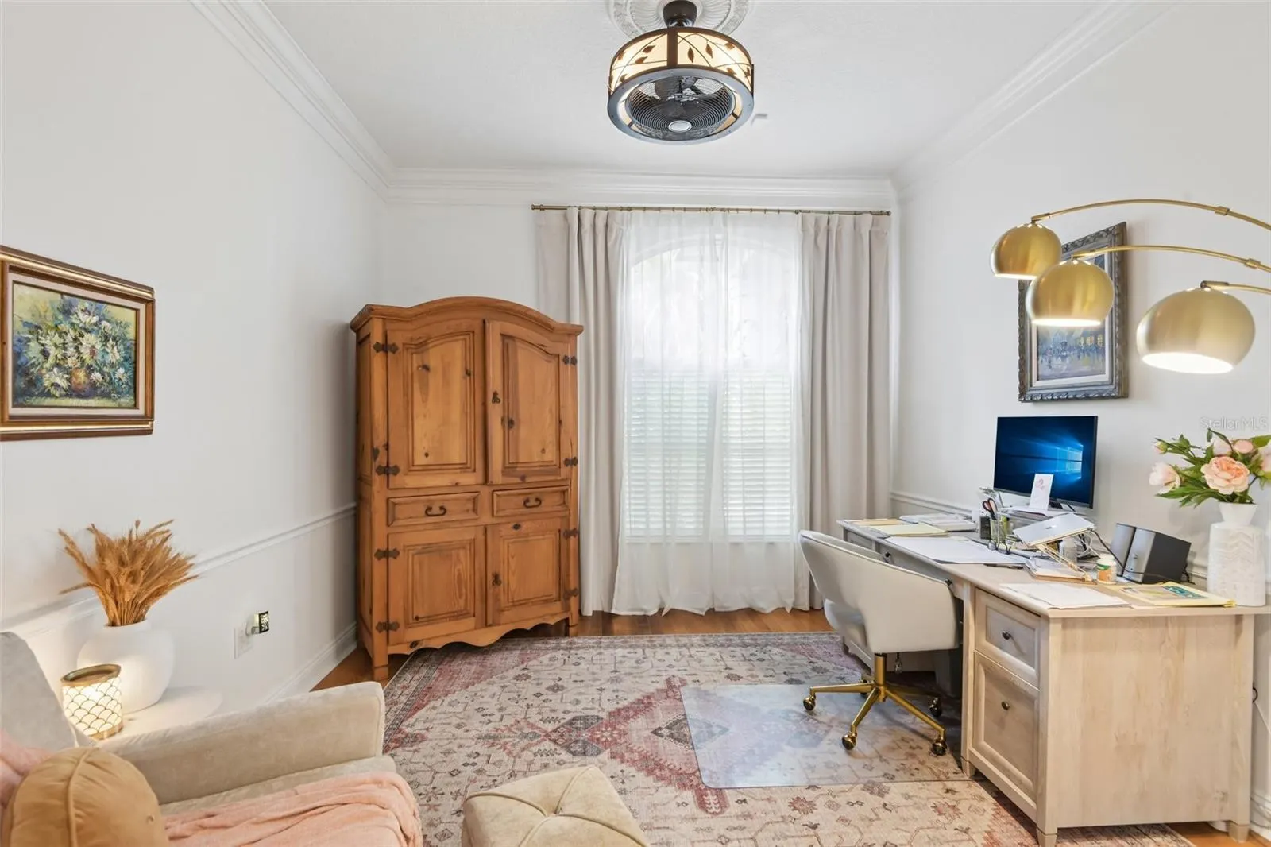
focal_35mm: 16
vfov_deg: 73.7
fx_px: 565
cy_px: 424
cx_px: 636
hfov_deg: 96.7
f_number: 8
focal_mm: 16
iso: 400
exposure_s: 1/8
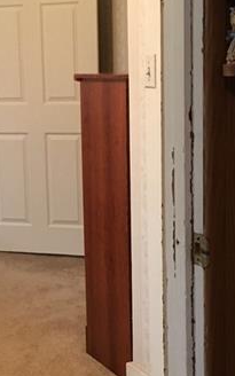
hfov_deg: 17.9
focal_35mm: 72
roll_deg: +1.5
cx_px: 32
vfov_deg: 28.6
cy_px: 197
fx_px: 738
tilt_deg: -12.1
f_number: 2.2
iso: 200
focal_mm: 4.15
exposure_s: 1/30
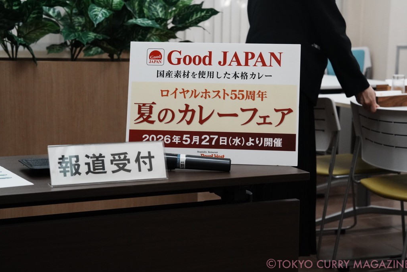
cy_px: 132
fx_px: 780
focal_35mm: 69
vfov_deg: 19.8
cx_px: 202
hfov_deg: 29.2
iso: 4000
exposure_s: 1/500
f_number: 6.3
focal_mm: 65
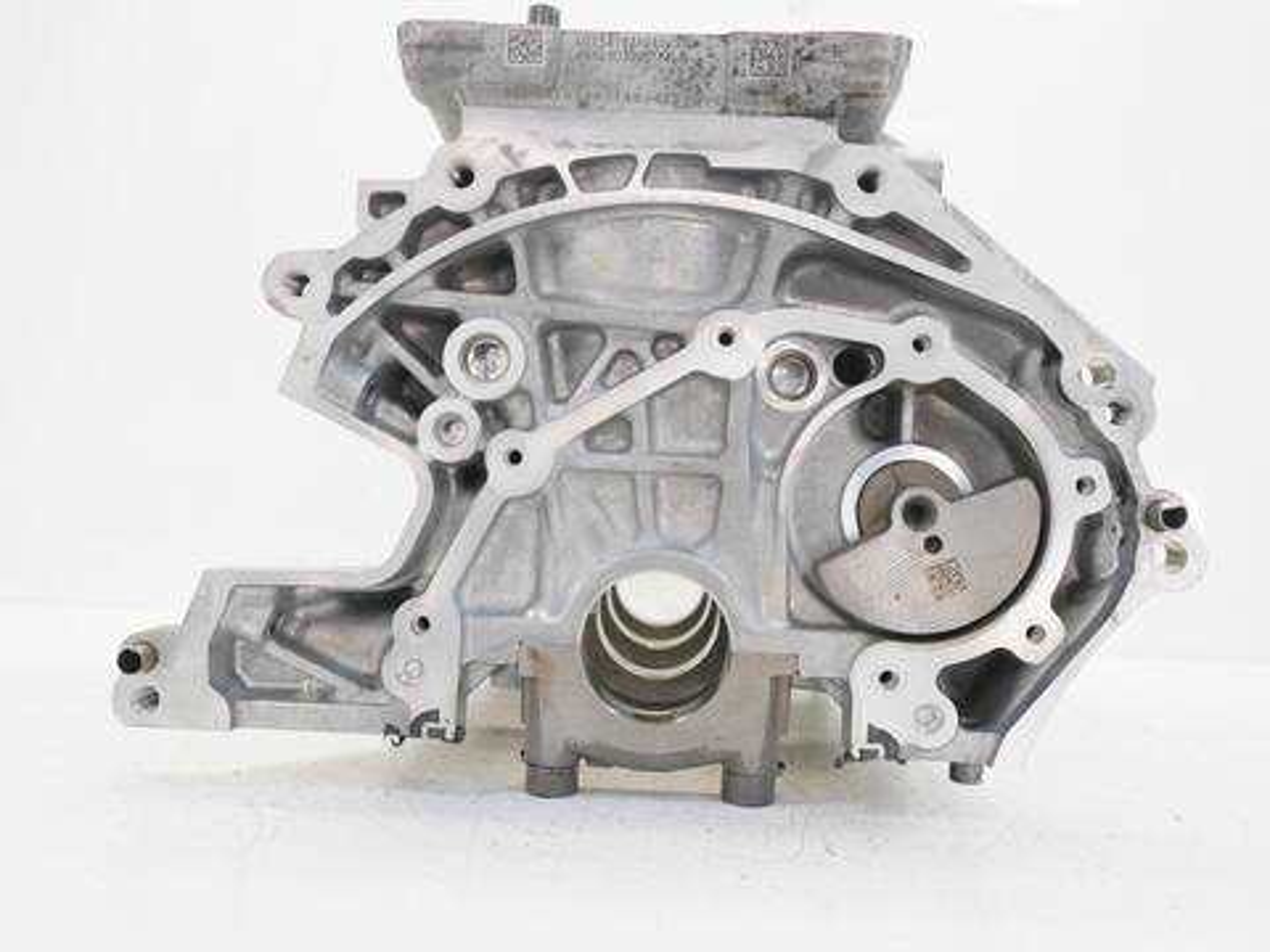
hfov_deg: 60.0
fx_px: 1101
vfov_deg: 46.8
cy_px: 476
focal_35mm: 30
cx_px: 635
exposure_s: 1/60
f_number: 3.8
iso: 250
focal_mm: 15
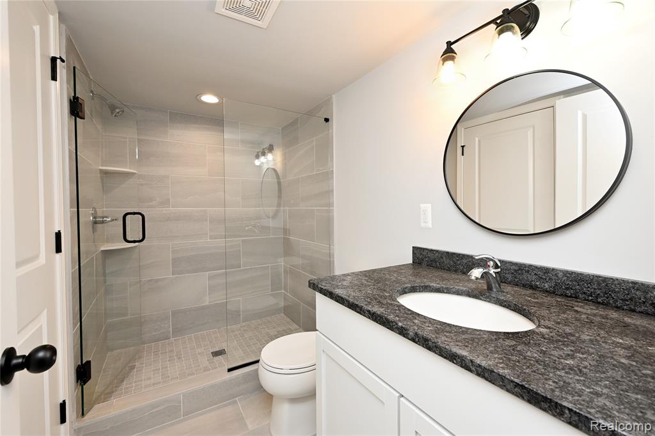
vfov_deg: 81.2
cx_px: 328
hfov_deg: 104.3
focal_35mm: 14
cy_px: 218
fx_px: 255
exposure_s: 1/60
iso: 800
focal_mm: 14
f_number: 8
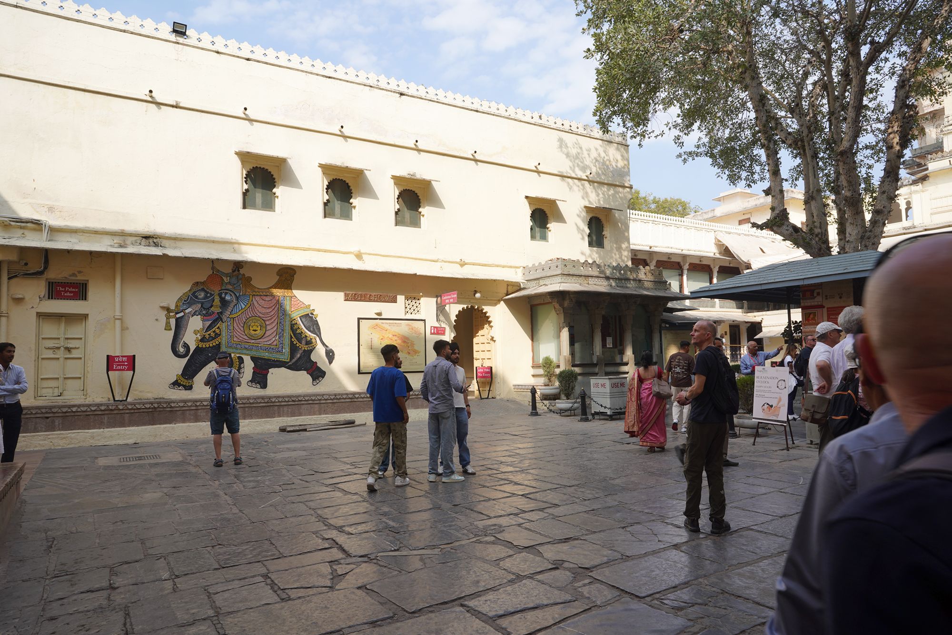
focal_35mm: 24
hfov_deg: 73.7
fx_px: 635
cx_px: 476
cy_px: 318
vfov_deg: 53.1
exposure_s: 1/100
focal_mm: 24
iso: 100
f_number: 11
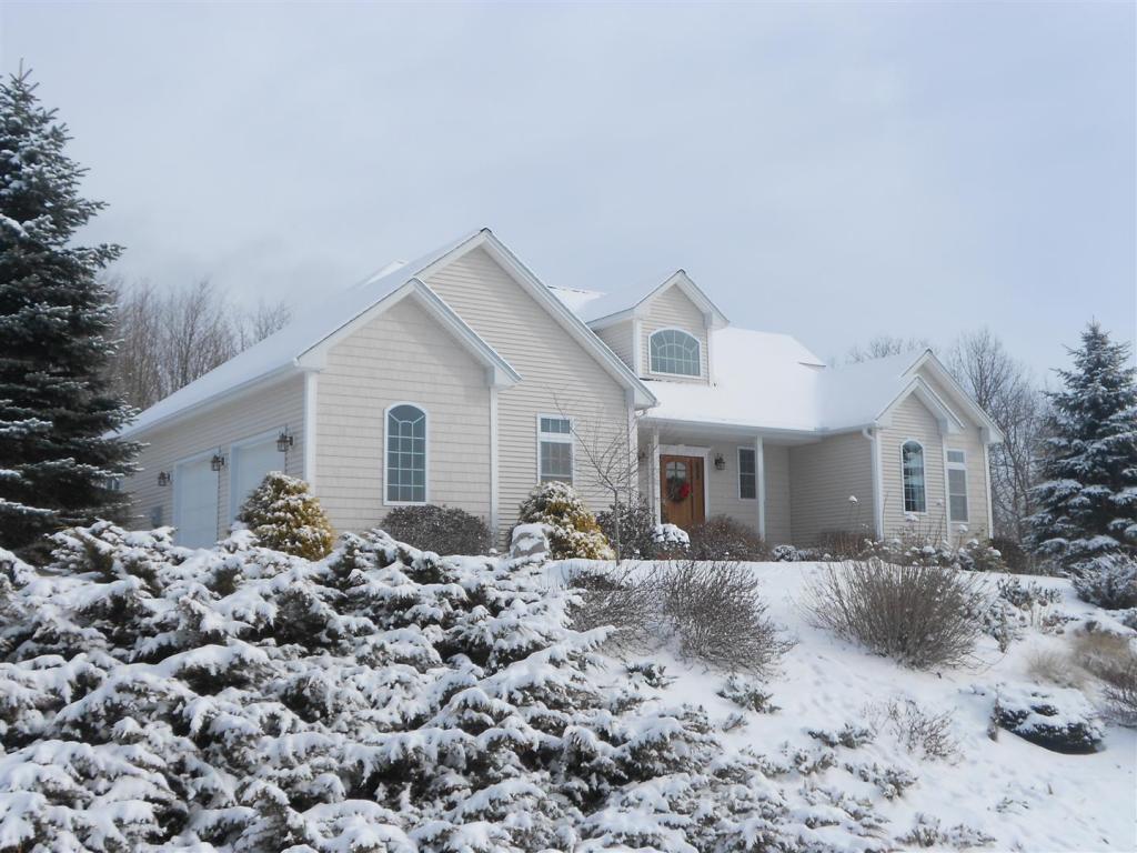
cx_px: 568
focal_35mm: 37
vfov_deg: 38.7
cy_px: 426
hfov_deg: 50.1
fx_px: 1215
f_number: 3.9
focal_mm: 6.7
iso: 80
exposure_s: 1/1000
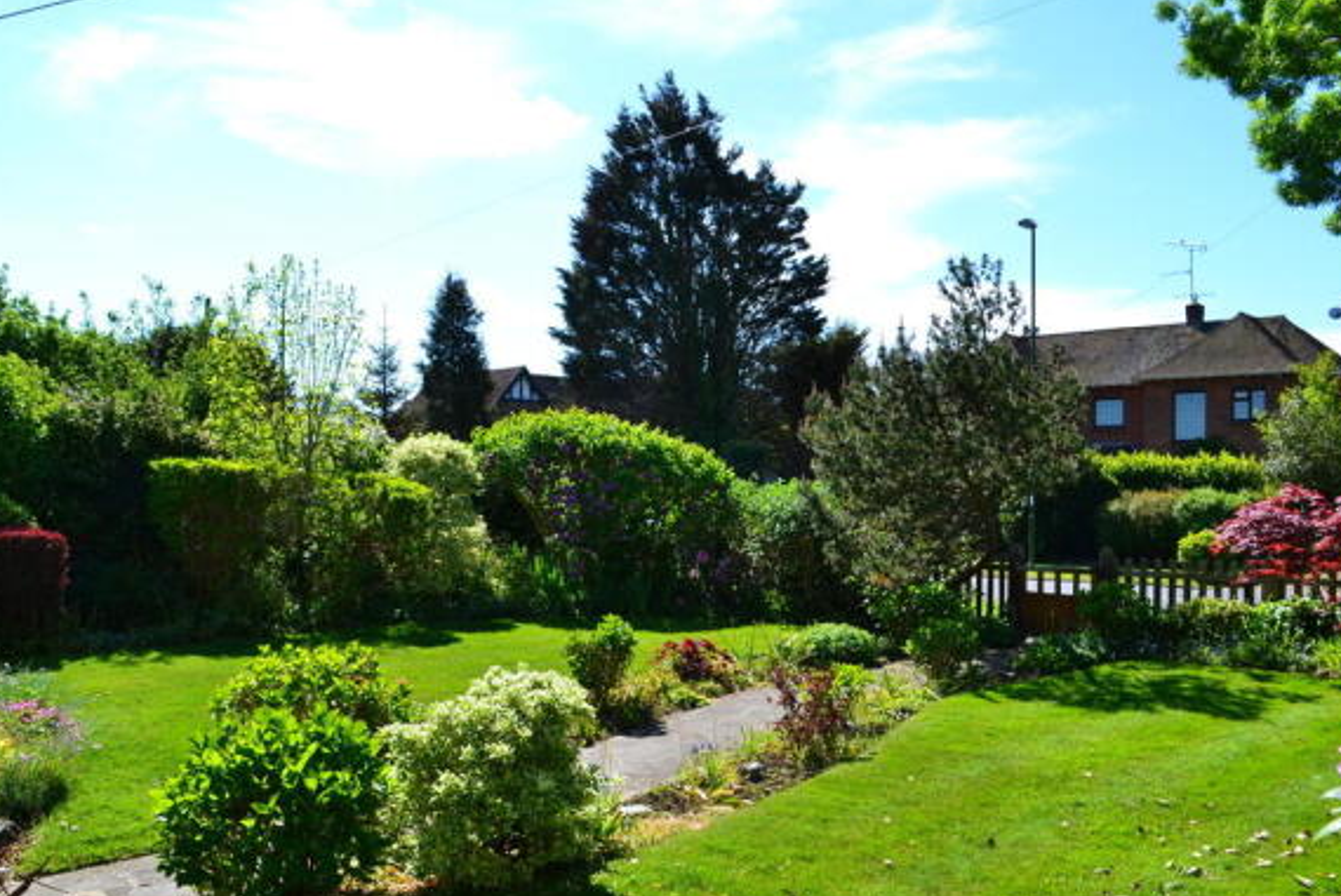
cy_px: 502
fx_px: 1156
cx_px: 641
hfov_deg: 60.2
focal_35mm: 31
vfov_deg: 42.3
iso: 400
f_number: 10
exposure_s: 1/320
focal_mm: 18
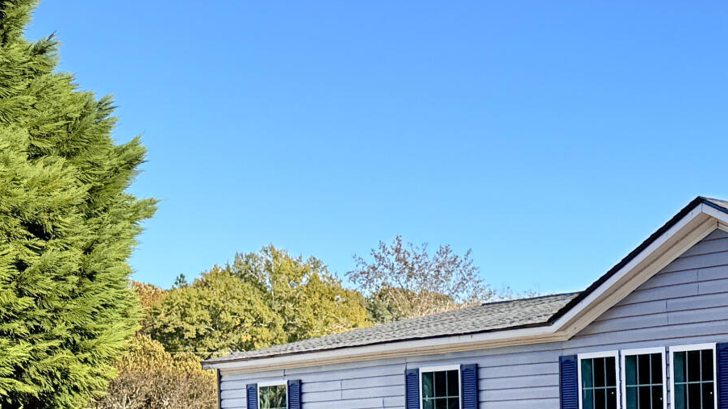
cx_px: 1129
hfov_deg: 20.5
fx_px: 1679
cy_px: 525
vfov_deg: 13.4
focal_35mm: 87
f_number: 1.8
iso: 80
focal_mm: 6.76
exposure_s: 1/3400
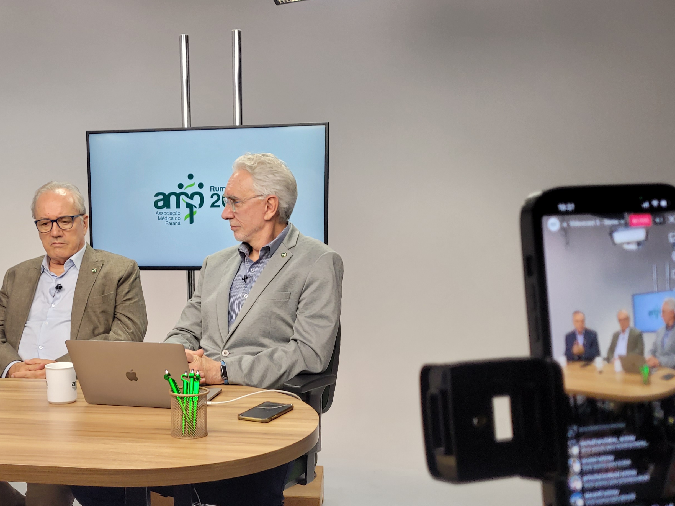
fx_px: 838
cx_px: 187
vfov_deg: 33.3
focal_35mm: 43
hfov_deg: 42.8
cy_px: 336
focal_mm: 5.4
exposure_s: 1/120
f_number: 1.8
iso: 125
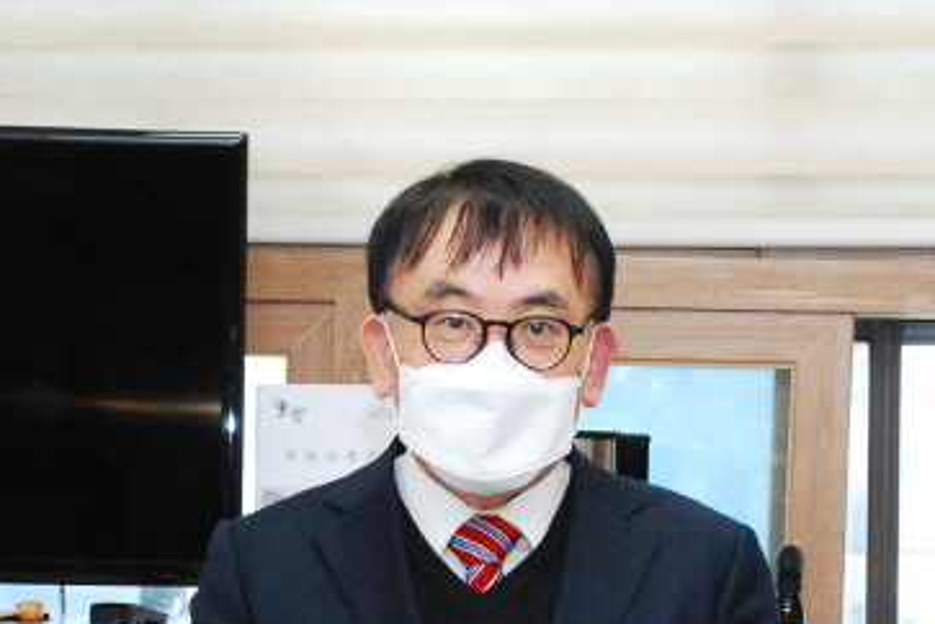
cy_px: 597
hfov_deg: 18.6
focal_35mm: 110
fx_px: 2857
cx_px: 523
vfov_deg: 12.3
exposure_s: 1/125
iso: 1600
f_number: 8
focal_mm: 38
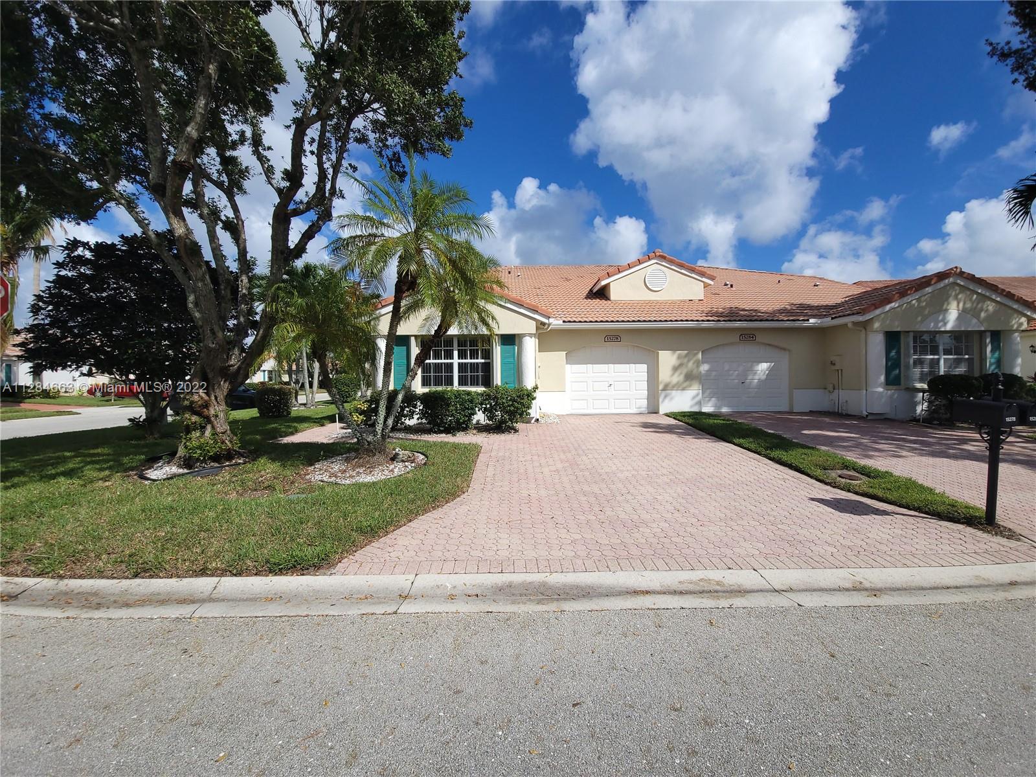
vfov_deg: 89.9
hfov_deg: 106.2
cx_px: 518
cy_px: 388
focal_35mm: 13
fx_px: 389
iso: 64
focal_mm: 2.2
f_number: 2.2
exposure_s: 1/2280
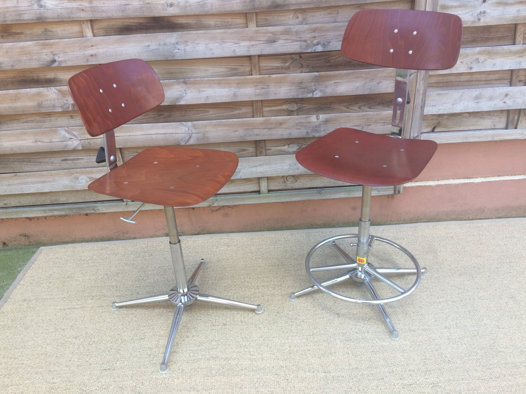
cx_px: 263
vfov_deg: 48.2
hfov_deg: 61.7
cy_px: 197
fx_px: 441
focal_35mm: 29
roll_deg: +2.9
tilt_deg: -30.7
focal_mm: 4.15
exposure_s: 1/107
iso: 32
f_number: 2.2
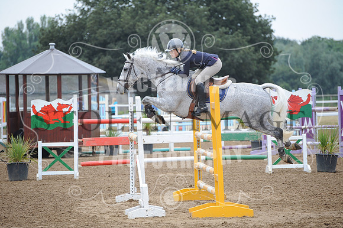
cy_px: 114
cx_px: 172
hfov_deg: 9.4
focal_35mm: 220
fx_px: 2095
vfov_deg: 6.2
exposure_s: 1/1000
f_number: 5.6
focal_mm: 220
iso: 1000
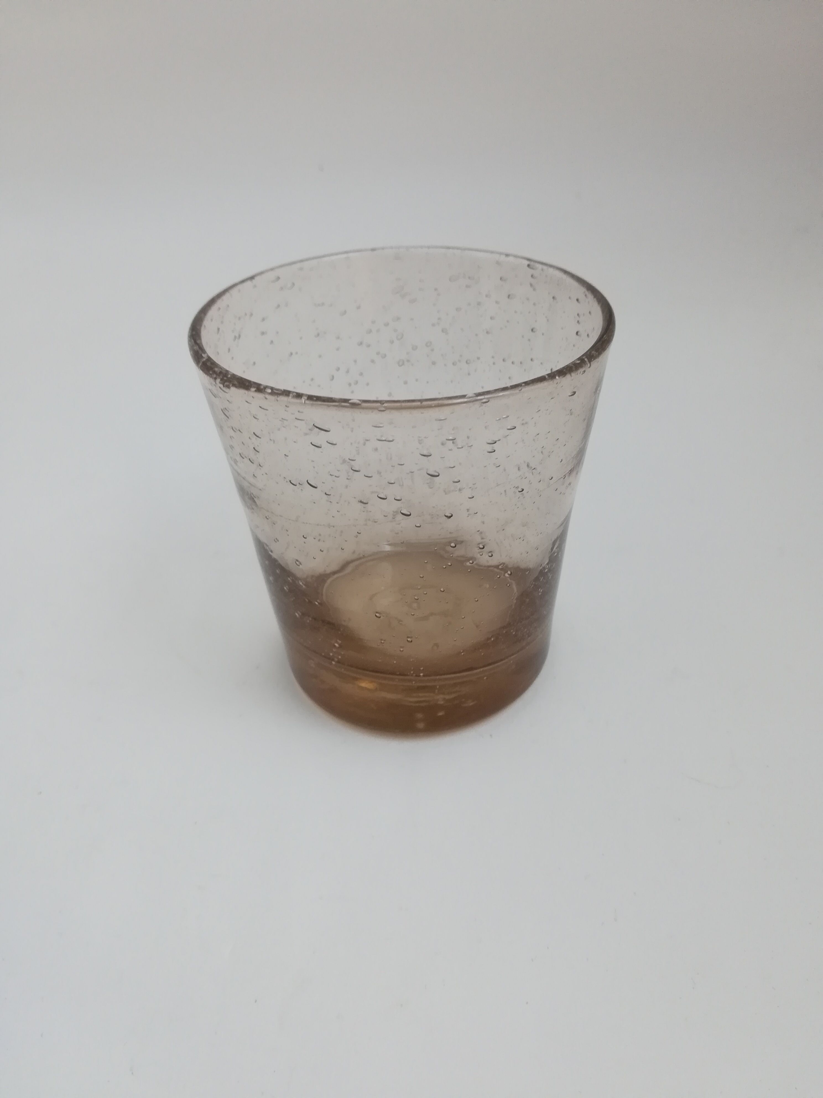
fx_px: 824
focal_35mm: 26
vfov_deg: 67.3
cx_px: 412
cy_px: 549
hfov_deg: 53.1
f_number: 2.2
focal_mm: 3.83
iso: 200
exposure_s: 1/33.3
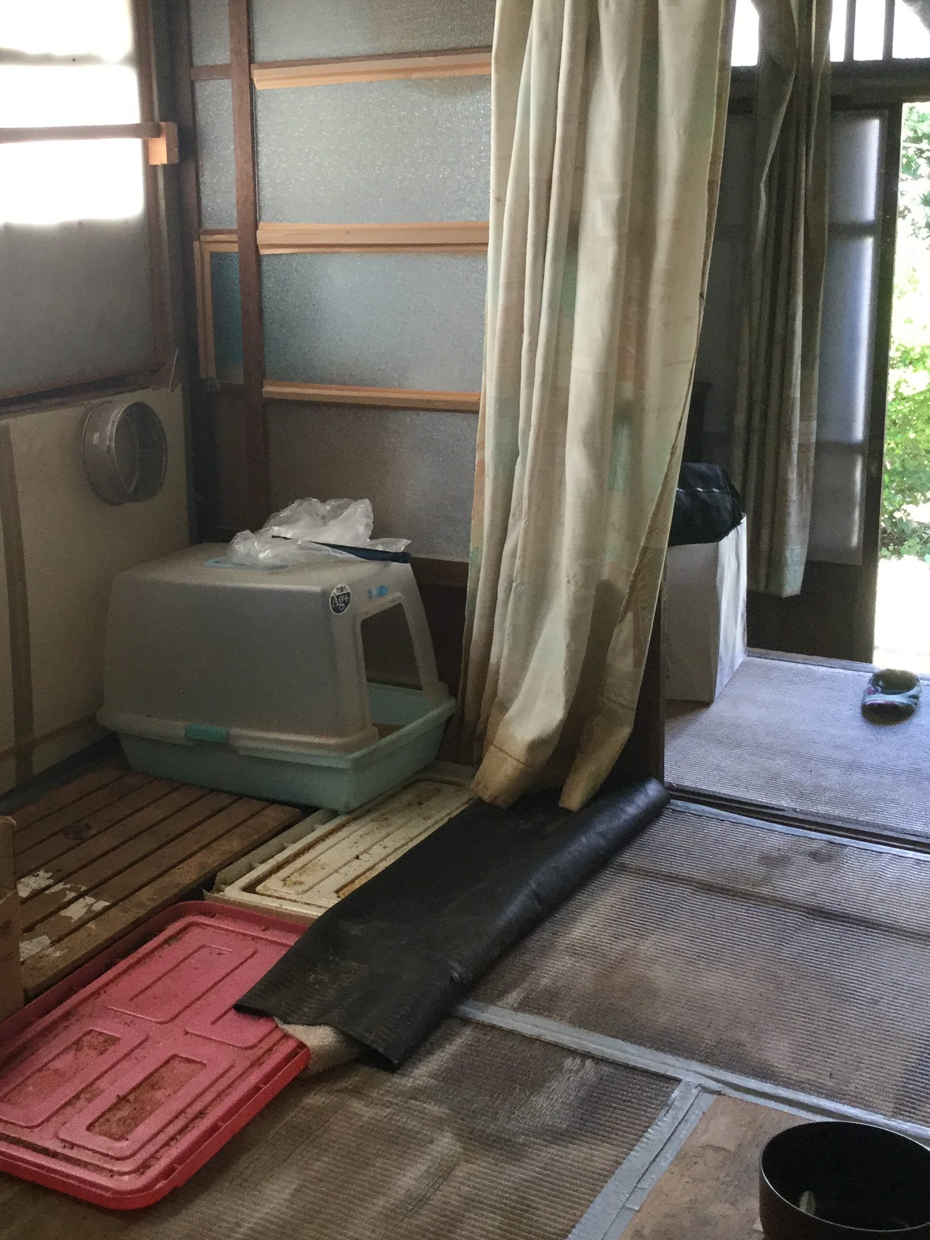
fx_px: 1110
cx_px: 465
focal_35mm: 31
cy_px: 620
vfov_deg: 58.4
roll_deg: +0.4
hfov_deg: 45.4
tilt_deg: -11.4
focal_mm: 3.3
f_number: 2.4
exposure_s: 1/33
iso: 50
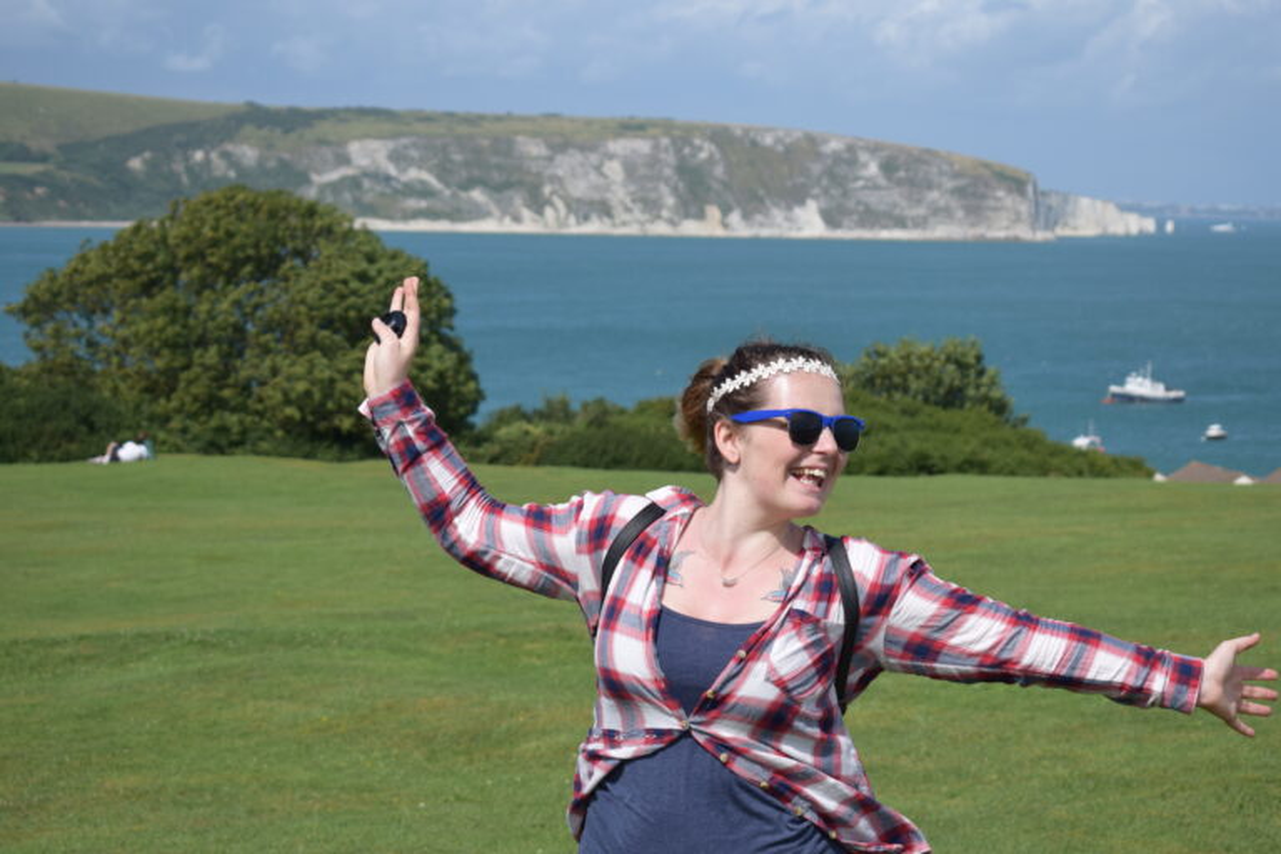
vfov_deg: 16.6
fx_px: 2935
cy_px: 427
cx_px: 640
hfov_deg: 24.6
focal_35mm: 82
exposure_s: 1/1250
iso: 200
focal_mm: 55
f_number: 5.6
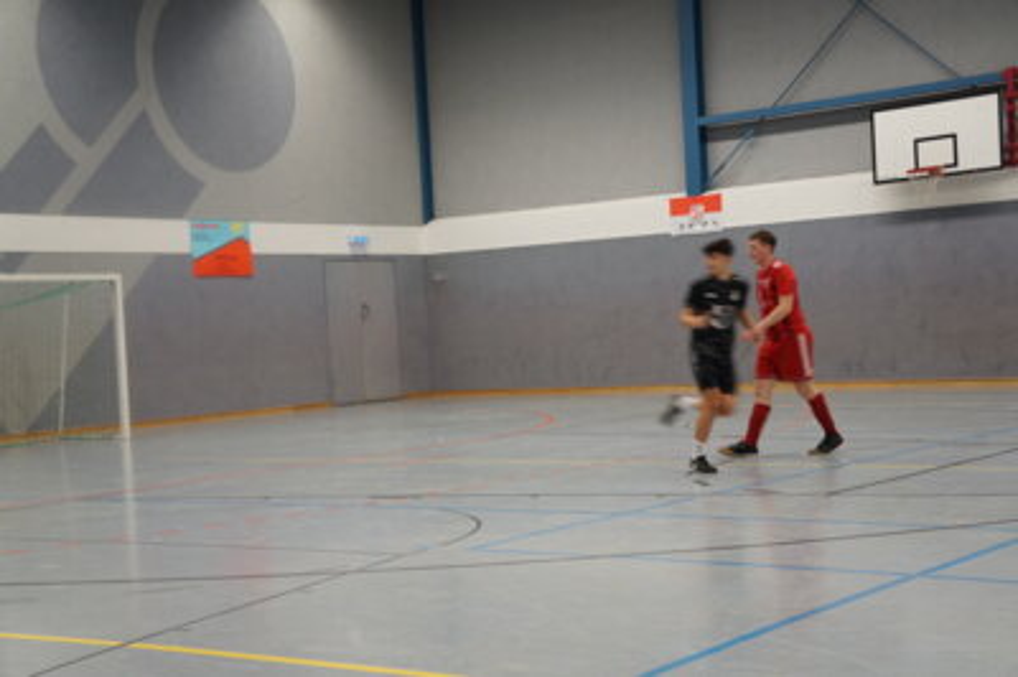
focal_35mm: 57
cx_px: 509
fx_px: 1610
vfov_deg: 23.7
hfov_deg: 35.1
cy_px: 338
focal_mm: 38
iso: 640
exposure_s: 1/60
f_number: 4.5
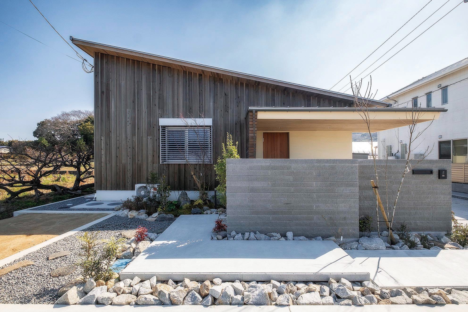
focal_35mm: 15
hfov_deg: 100.4
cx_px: 234
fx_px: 195
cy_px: 156
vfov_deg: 77.3
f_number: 8
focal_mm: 10
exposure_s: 1/320
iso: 400
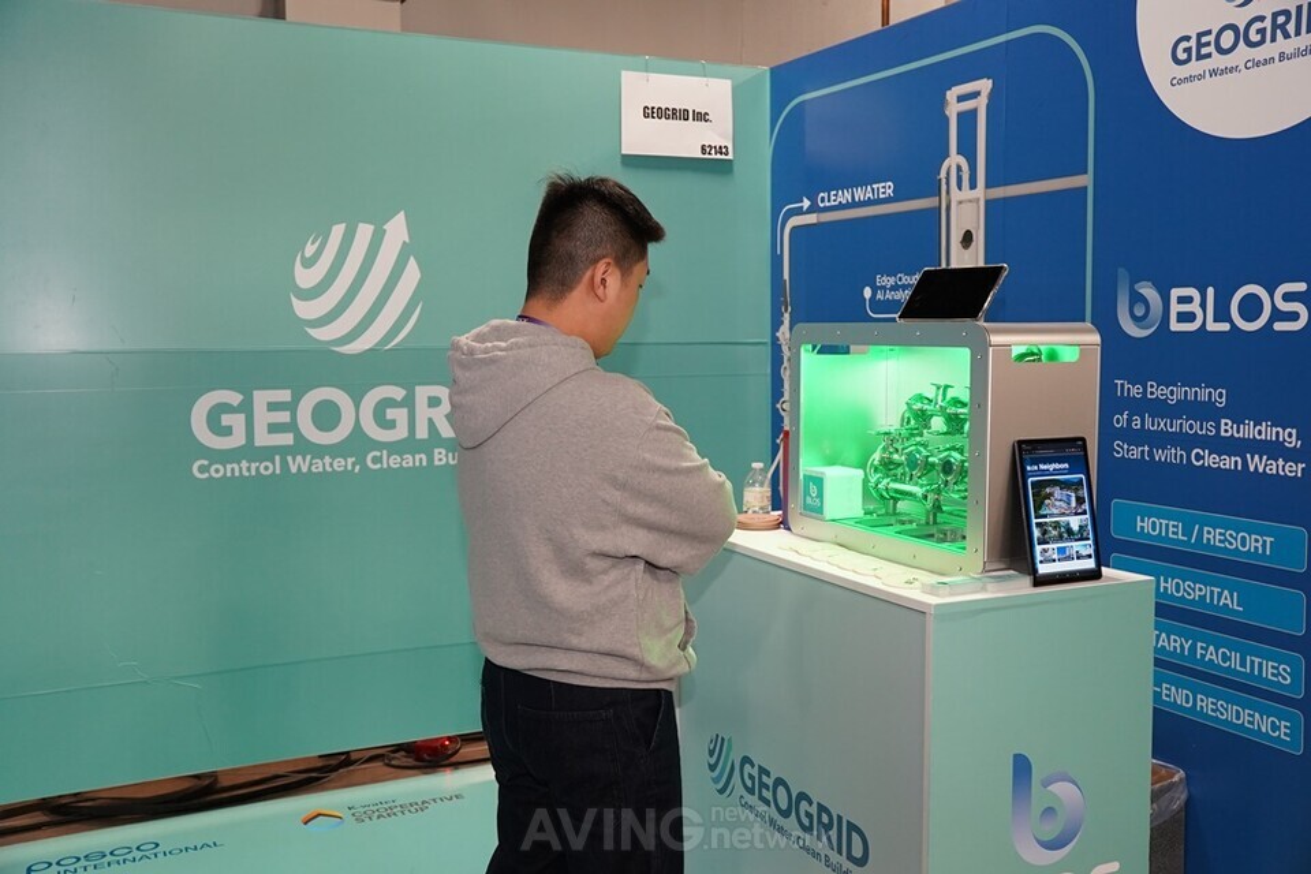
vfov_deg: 40.0
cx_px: 656
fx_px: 1202
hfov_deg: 57.2
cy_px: 437
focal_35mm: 33
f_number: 3.2
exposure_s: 1/160
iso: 1600
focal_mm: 22
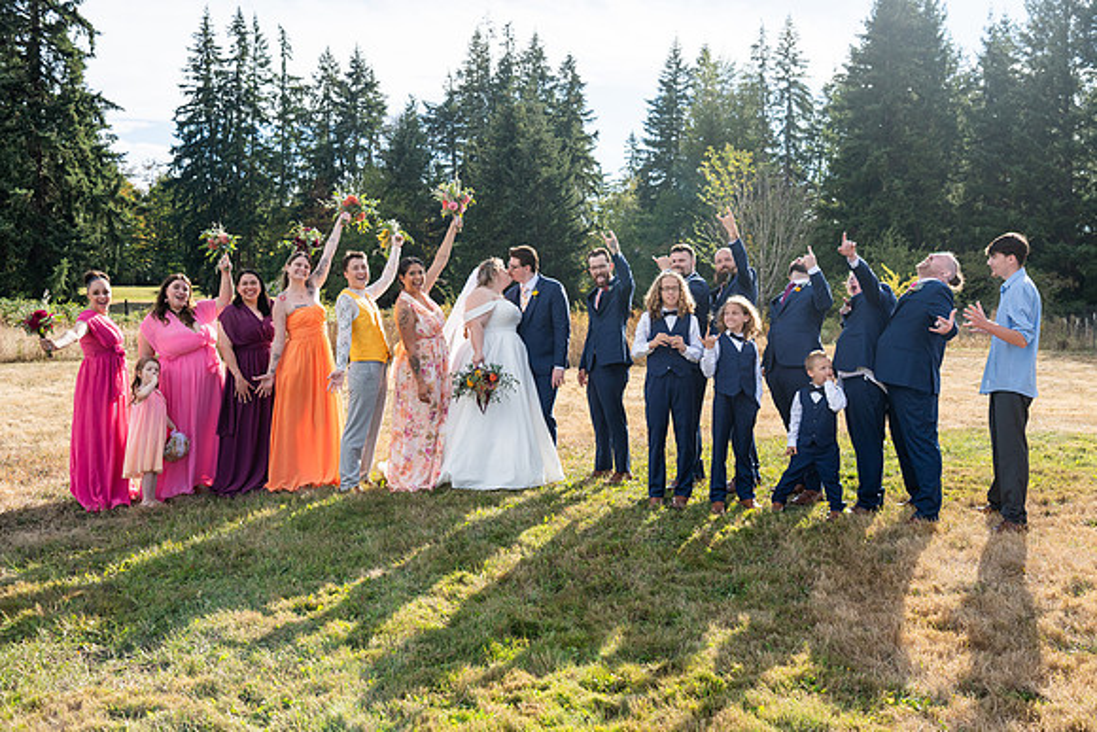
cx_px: 548
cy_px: 366
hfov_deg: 54.4
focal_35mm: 35
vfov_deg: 37.9
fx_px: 1067
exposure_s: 1/1250
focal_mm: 35
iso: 250
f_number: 5
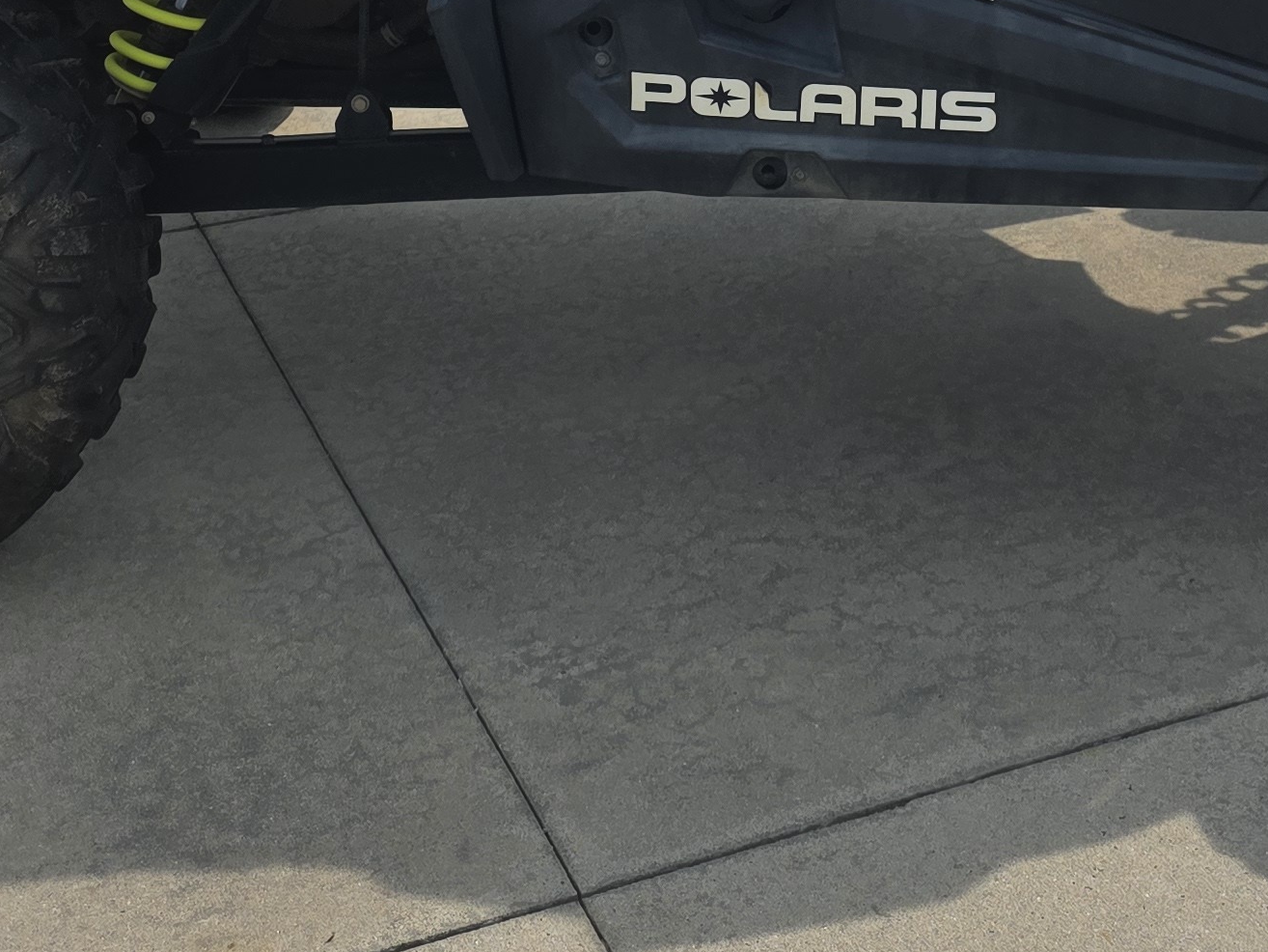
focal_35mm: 70
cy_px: -228
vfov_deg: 19.6
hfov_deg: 27.7
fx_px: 2565
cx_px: 753
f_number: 1.7
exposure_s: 1/4889
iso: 80
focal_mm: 6.25
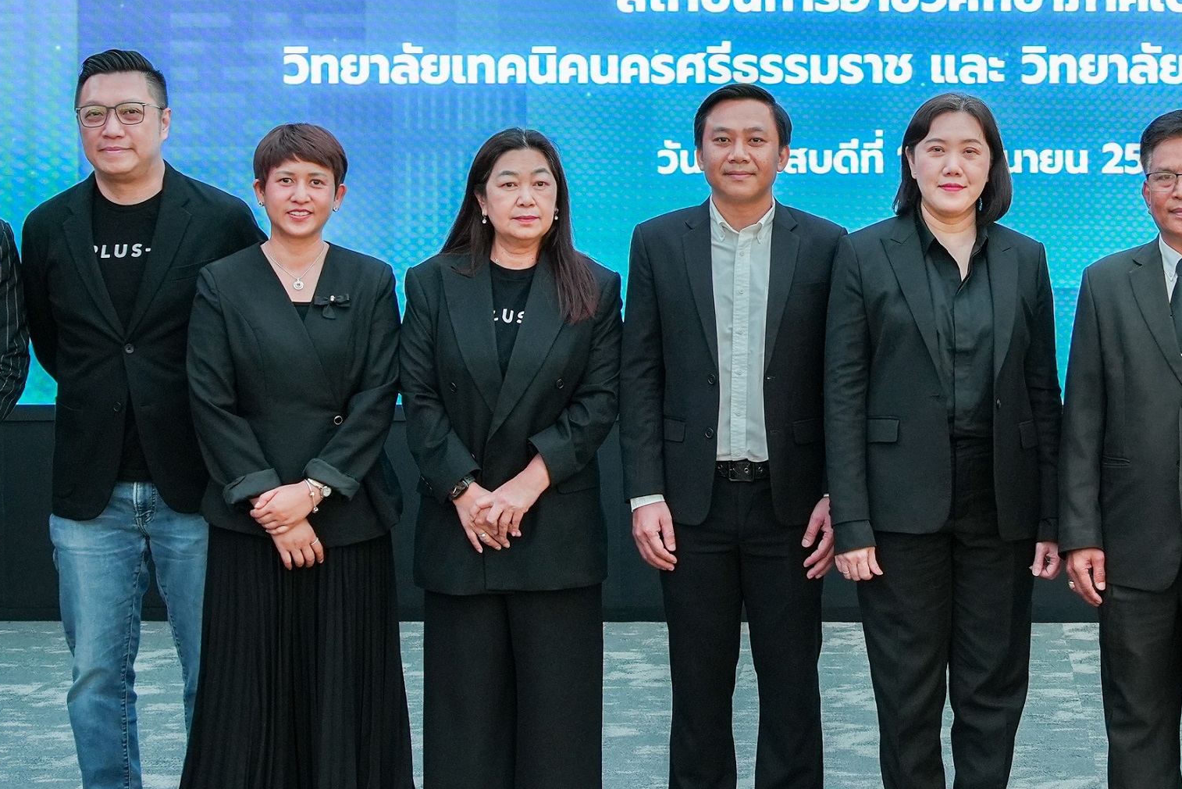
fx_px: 2463
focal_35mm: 75
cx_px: 904
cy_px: 131
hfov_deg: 26.6
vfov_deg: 18.0
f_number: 4.5
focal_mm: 30
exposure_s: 1/160
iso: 1000
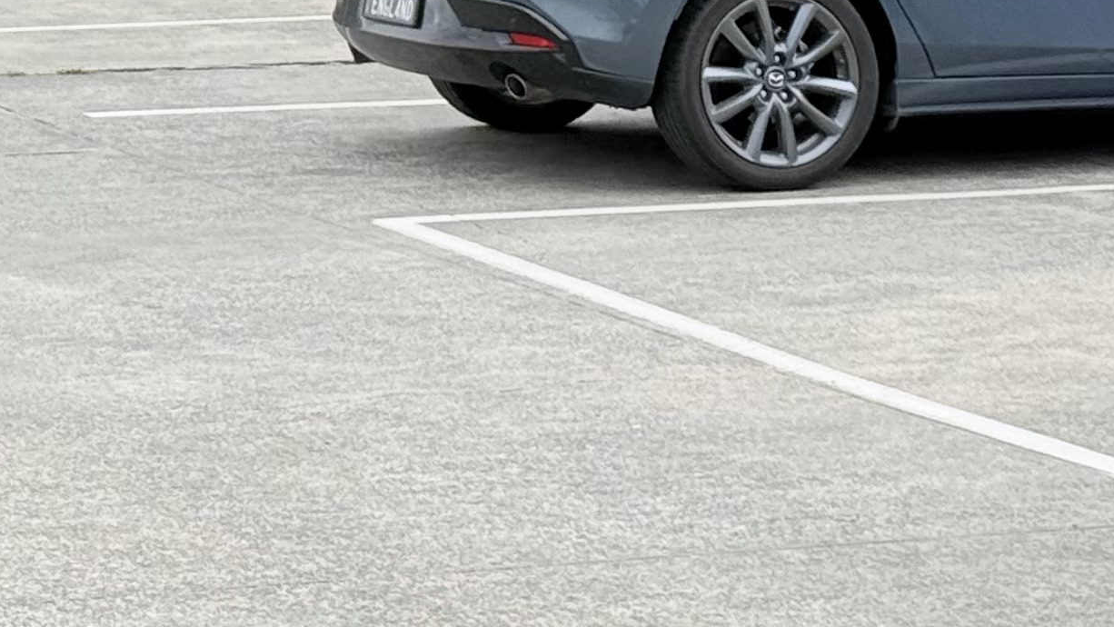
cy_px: -514
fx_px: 5081
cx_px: -309
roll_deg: +1.5
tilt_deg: +1.1
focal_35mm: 172
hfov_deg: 12.2
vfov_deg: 6.9
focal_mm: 6.76
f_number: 1.78
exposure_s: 1/1403
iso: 100
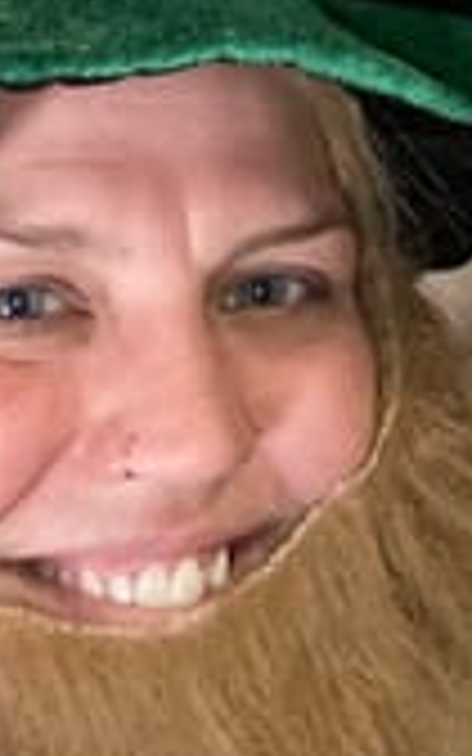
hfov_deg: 12.8
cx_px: 485
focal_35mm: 101
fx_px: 2079
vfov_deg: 20.2
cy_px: 79
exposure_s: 1/30
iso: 400
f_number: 2.2
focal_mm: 2.71
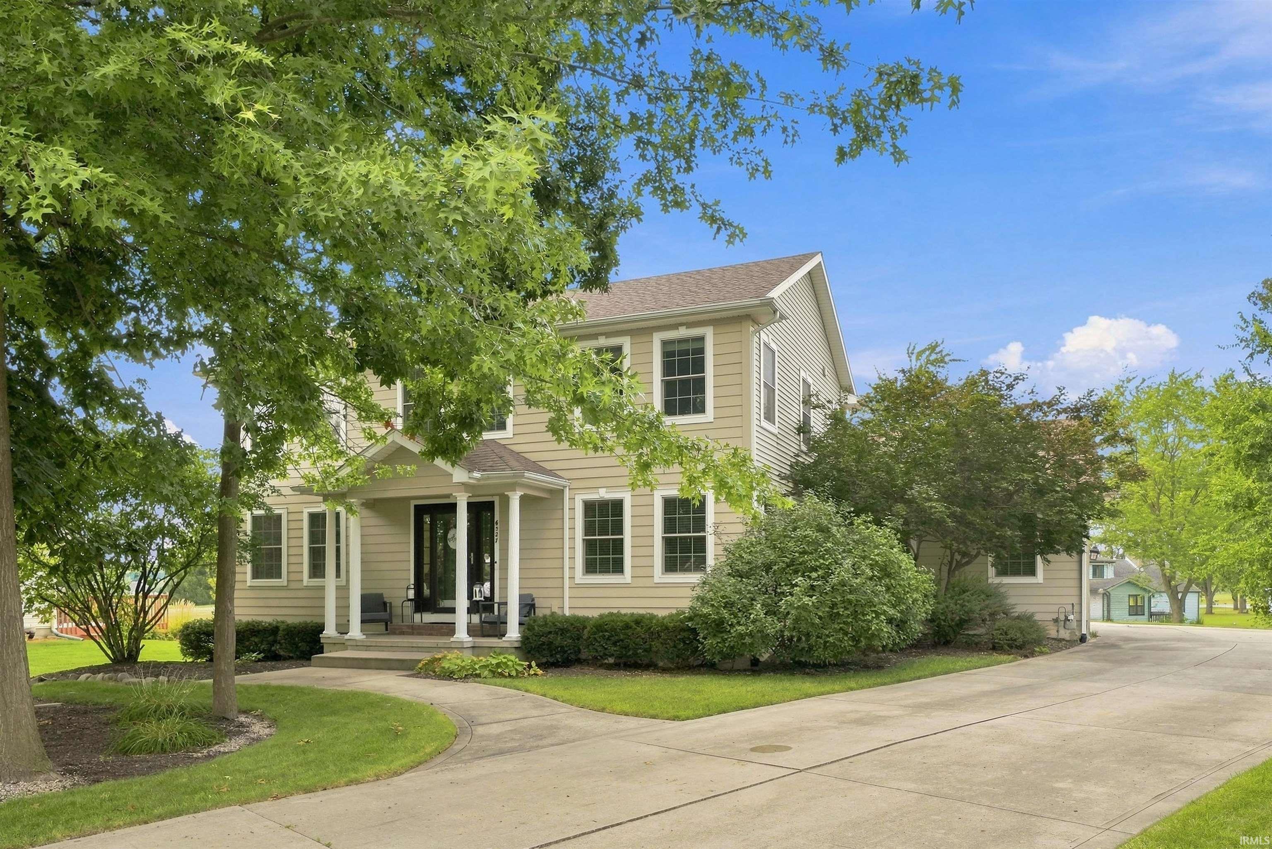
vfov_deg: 53.2
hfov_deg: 73.7
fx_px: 848
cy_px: 424
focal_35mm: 24
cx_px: 636
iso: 640
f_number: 8
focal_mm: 24
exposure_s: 1/400
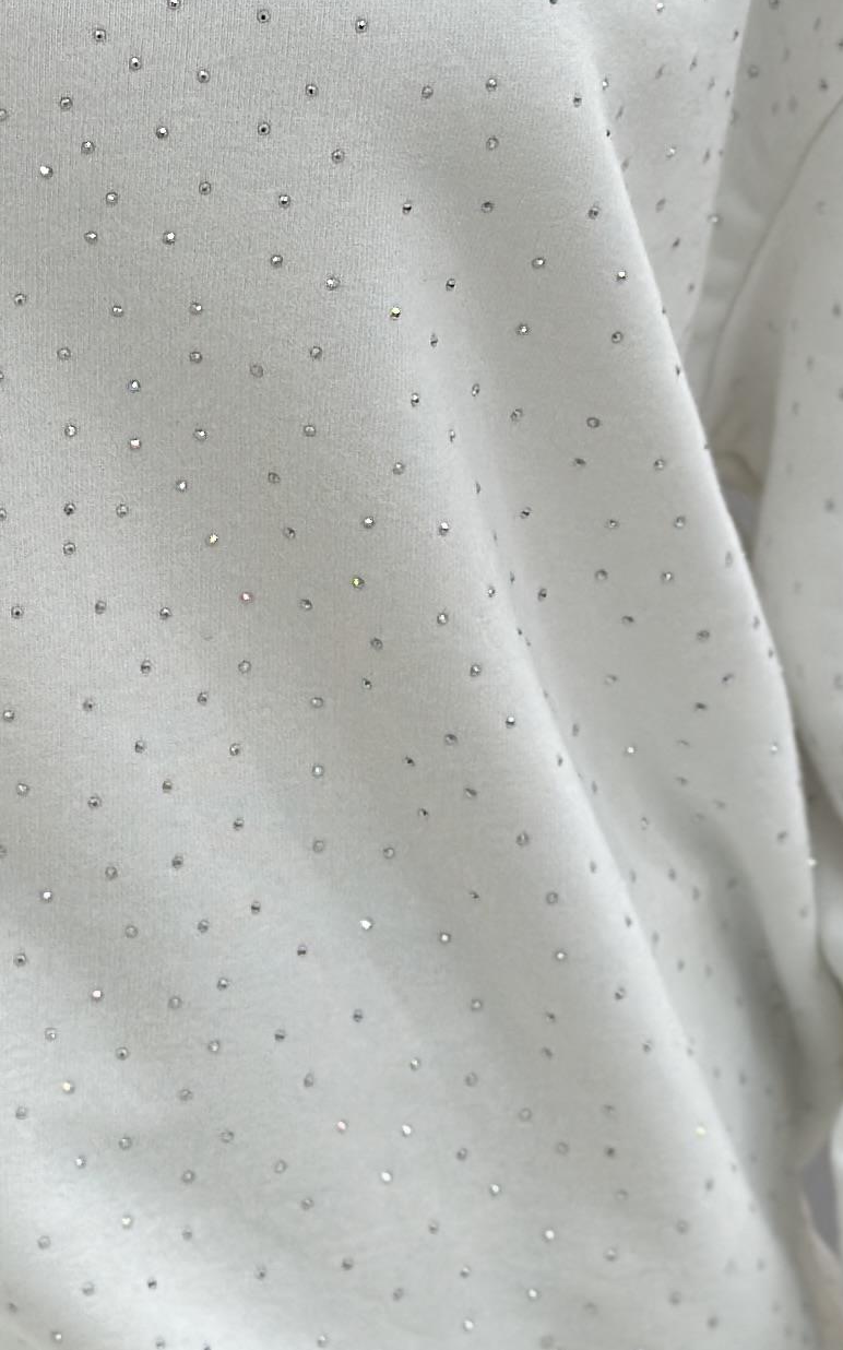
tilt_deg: -20.4
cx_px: 166
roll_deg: -0.2
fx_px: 6105
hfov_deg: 7.9
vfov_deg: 12.6
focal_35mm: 166
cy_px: 536
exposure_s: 1/100
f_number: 1.78
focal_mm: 6.86
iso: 100
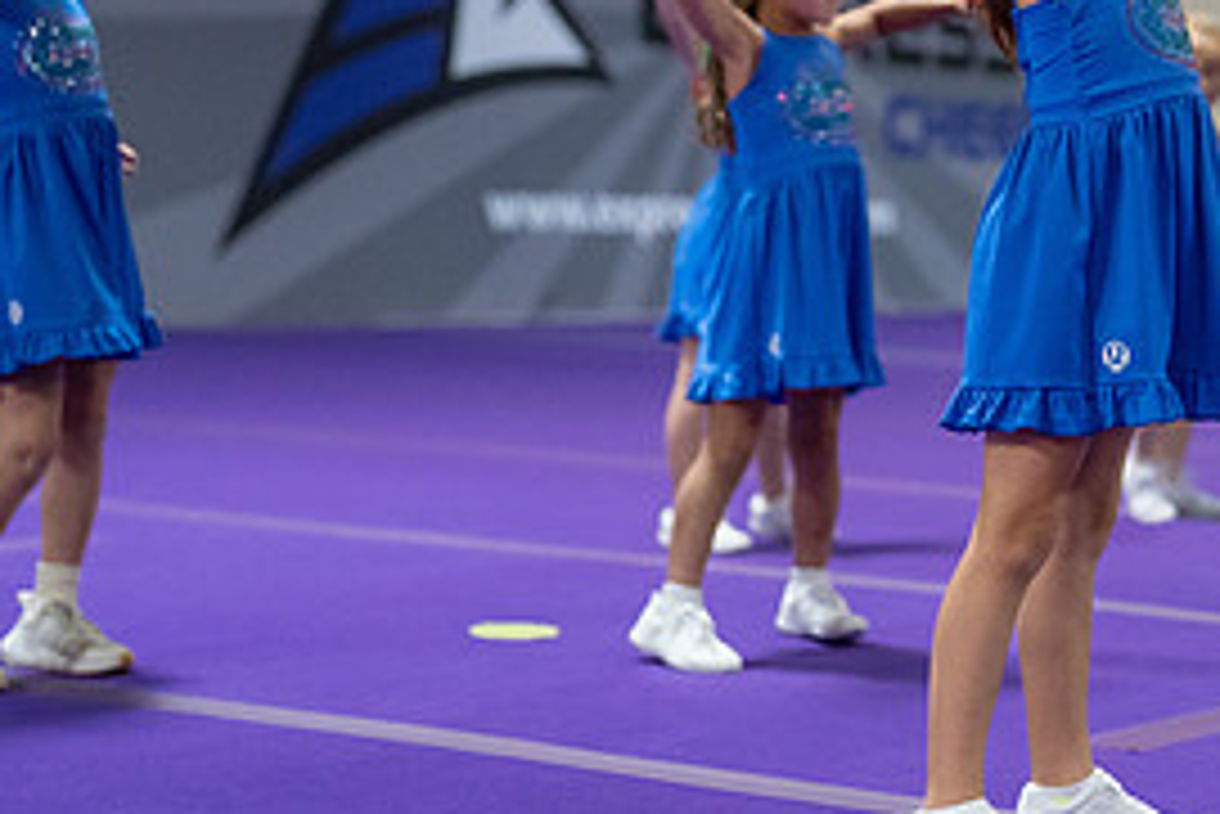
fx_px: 3628
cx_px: 1044
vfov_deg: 12.8
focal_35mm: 107
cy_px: 196
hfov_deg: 18.8
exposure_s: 1/1000
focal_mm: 50
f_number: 1.8
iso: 4000
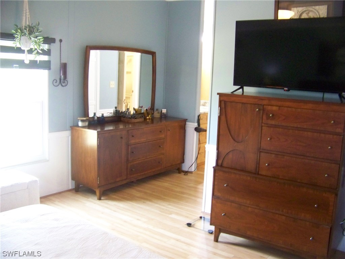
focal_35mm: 36
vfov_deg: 39.7
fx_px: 359
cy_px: 130
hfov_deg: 51.4
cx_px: 172
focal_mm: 5.85
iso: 400
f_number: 2.8
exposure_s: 1/10
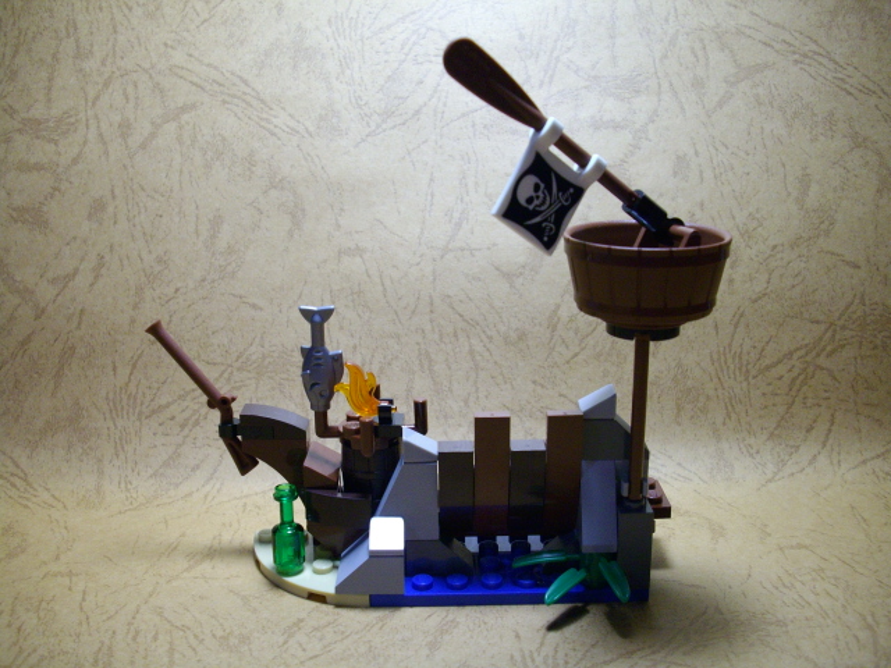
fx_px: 952
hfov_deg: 50.1
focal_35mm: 37
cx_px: 446
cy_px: 334
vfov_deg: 38.7
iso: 224
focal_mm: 6.2
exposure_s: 1/50
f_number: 2.8
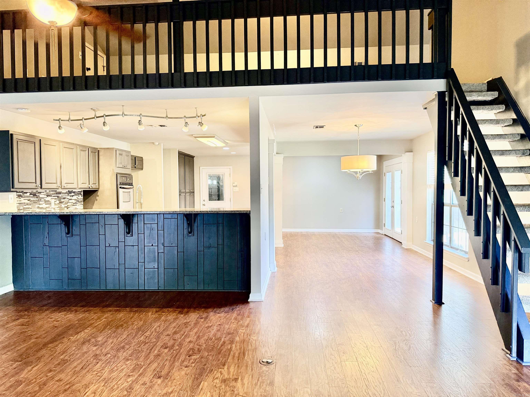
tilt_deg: -1.7
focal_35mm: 24
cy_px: 198
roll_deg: +0.7
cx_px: 265
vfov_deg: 56.8
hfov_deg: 71.6
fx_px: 367
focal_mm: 6.76
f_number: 1.78
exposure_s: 1/60
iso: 320
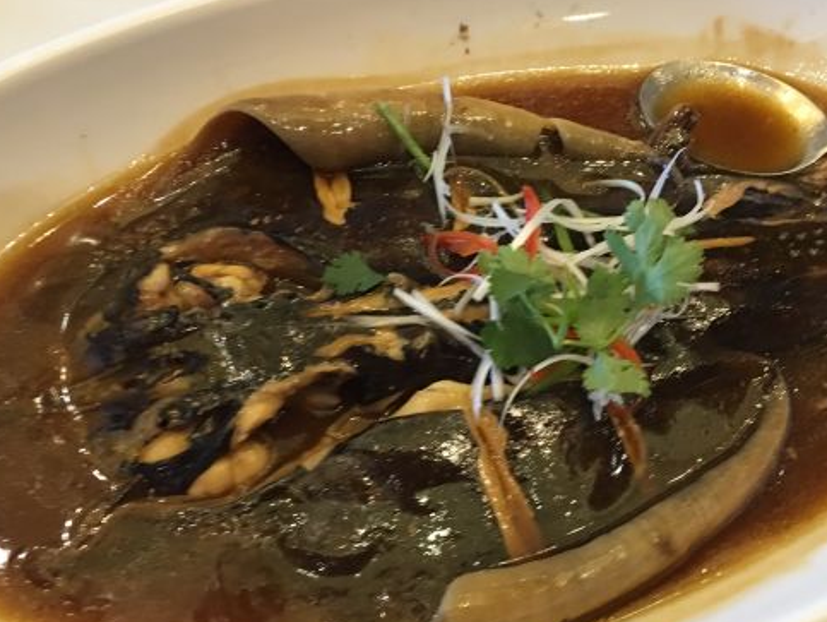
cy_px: 410
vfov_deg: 34.1
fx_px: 1004
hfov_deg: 44.7
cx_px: 440
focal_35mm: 42
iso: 80
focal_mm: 4.15
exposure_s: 1/17
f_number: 2.2
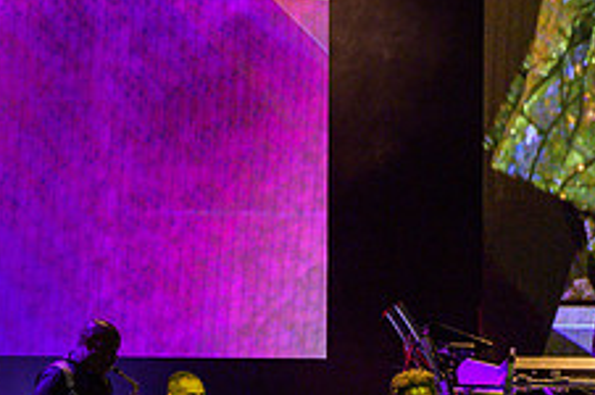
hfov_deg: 3.6
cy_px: 315
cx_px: 5
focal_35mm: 566
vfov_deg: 2.4
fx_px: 9341
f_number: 6.3
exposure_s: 1/400
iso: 1600
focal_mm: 200
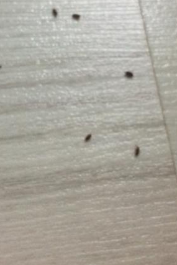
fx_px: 479
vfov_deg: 30.2
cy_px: 53
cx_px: 61
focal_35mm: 65
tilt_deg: -66.7
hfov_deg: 20.9
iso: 250
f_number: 2.2
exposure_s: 1/17
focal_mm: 4.15
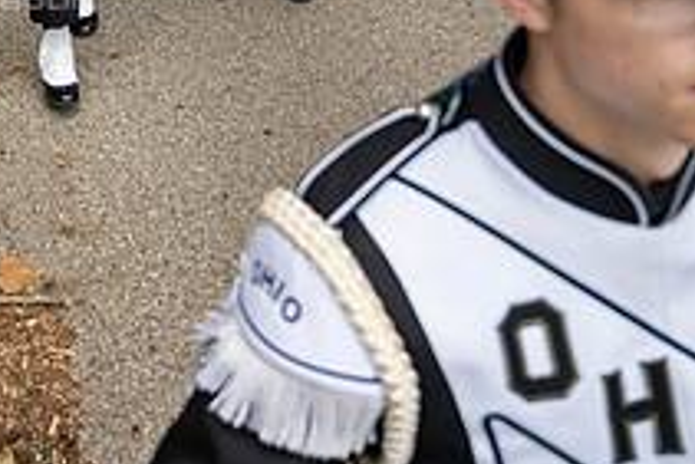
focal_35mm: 66
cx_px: -46
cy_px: -146
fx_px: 1275
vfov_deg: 19.0
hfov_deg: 28.1
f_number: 4
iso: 500
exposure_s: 1/1000
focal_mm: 24
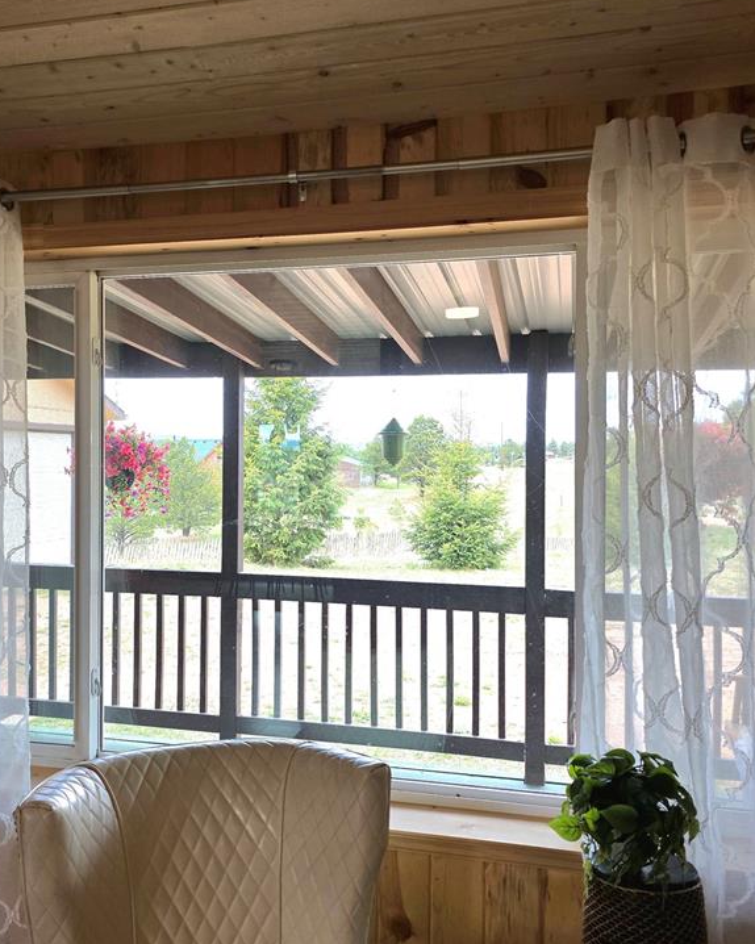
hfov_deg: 45.6
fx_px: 894
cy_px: 463
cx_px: 317
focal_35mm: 32
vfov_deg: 55.7
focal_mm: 6.3
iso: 16
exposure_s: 1/120
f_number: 1.7
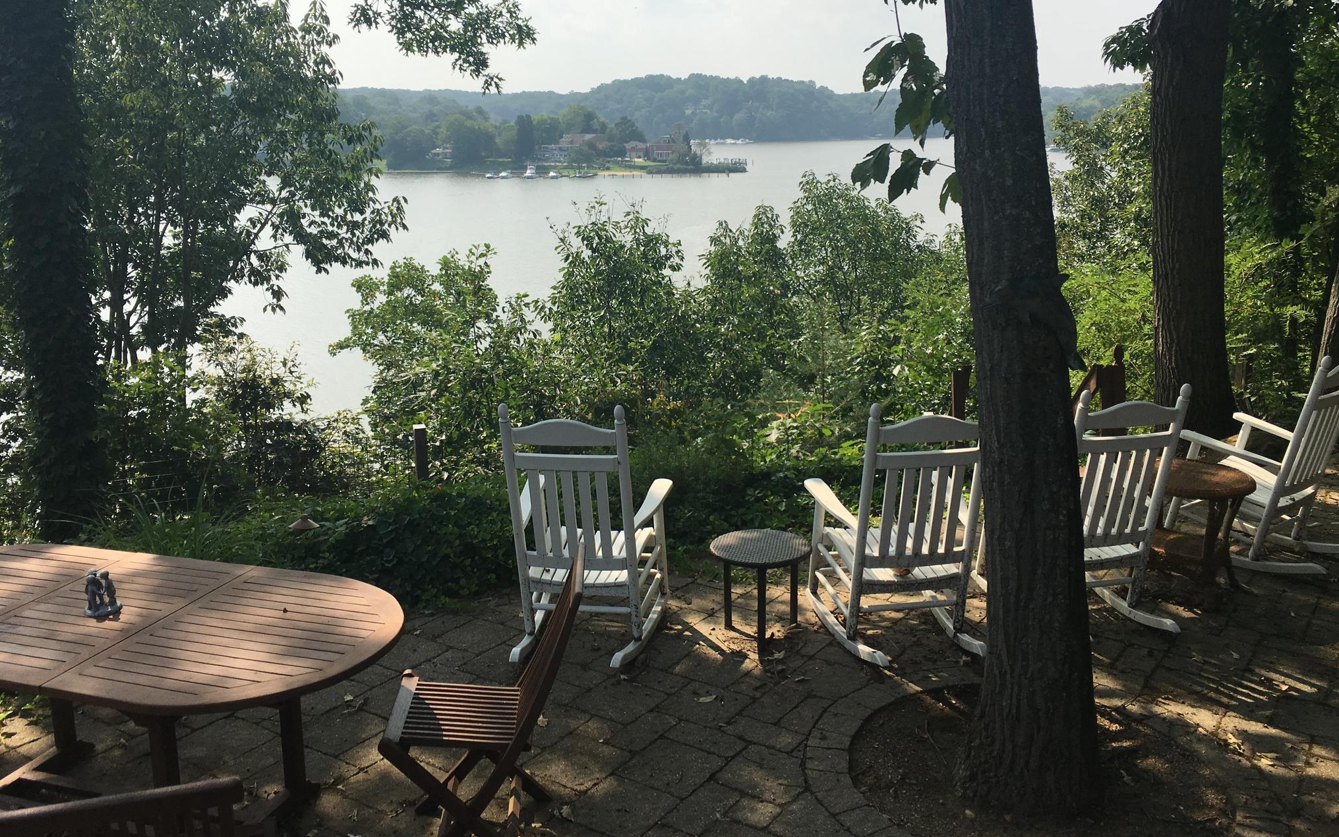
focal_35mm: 31
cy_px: 354
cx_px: 666
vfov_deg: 40.5
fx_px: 1131
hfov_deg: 61.2
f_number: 2.2
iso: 25
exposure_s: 1/1451
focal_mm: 4.15
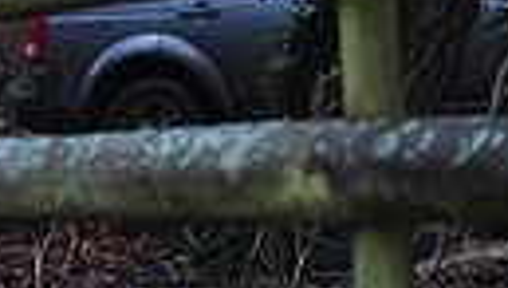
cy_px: 79
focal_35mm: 352
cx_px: -559
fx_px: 4748
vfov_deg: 3.5
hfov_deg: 6.0
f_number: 3.2
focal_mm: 75
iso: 3200
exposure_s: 1/800
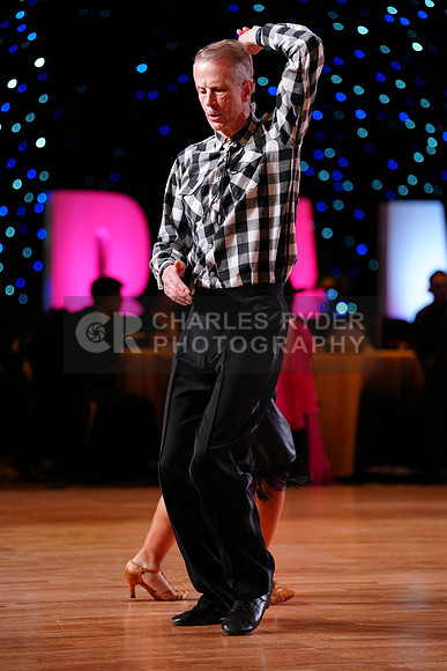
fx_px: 2569
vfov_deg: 14.9
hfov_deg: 9.9
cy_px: 336
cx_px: 224
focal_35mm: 138
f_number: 2.8
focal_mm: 138
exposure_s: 1/400
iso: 1250
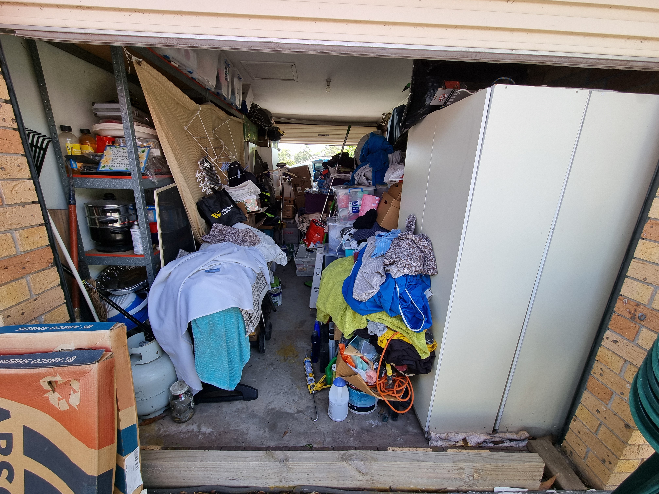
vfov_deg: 89.9
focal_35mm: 13
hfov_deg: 106.2
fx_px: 247
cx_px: 330
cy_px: 247
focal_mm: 2.2
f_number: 2.2
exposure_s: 1/131
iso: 50
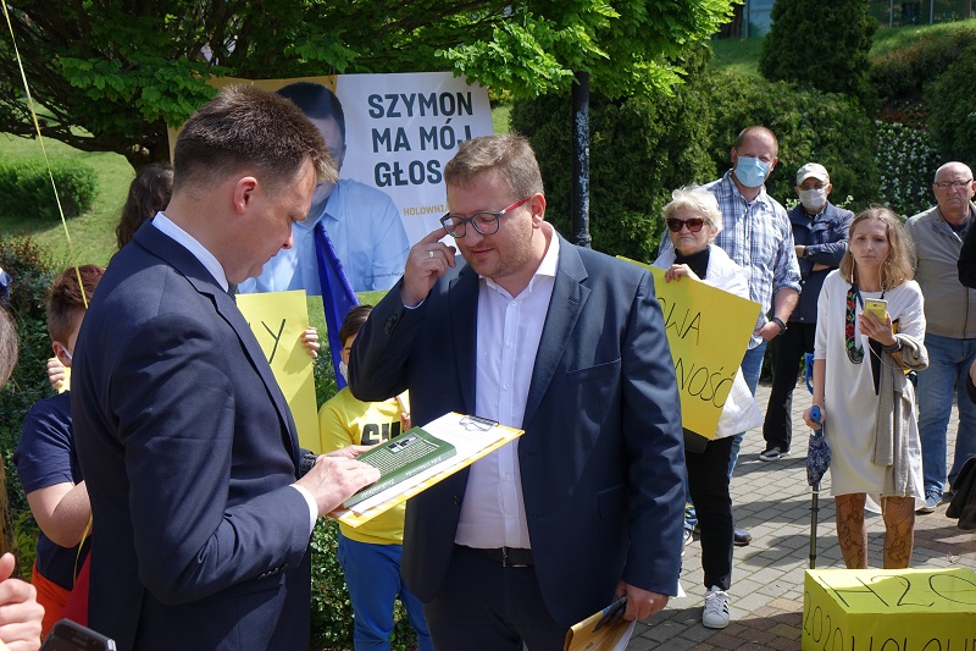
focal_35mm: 43
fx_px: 1165
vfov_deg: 31.2
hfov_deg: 45.4
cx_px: 488
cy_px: 326
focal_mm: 15.78
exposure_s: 1/500
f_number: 4
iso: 125
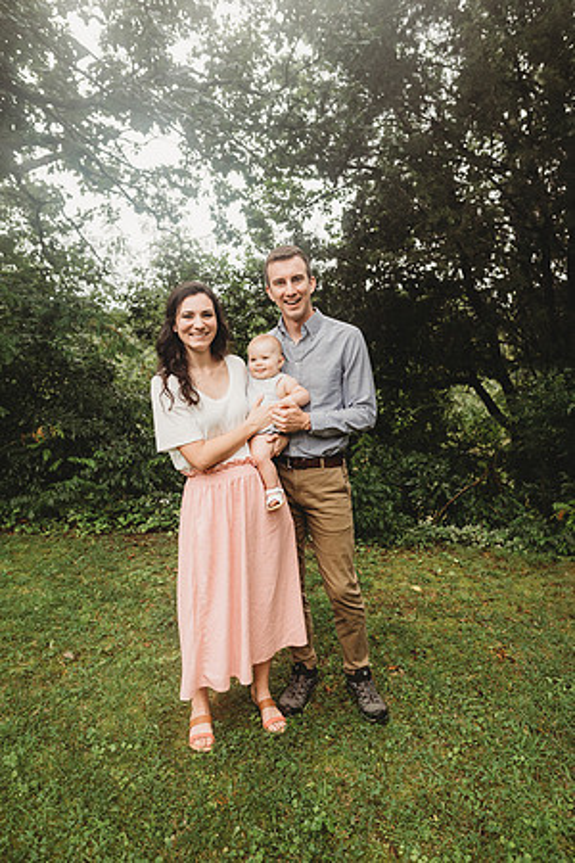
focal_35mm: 24
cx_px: 288
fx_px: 575
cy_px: 432
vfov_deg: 73.7
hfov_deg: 53.1
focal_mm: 24
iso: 400
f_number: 3.5
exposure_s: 1/160
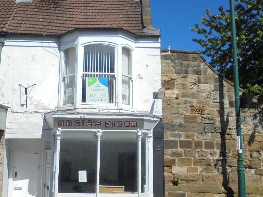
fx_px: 350
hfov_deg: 41.0
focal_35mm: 46
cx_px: 102
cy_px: 105
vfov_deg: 31.5
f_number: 12.5
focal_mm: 6.1
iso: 100
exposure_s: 1/125
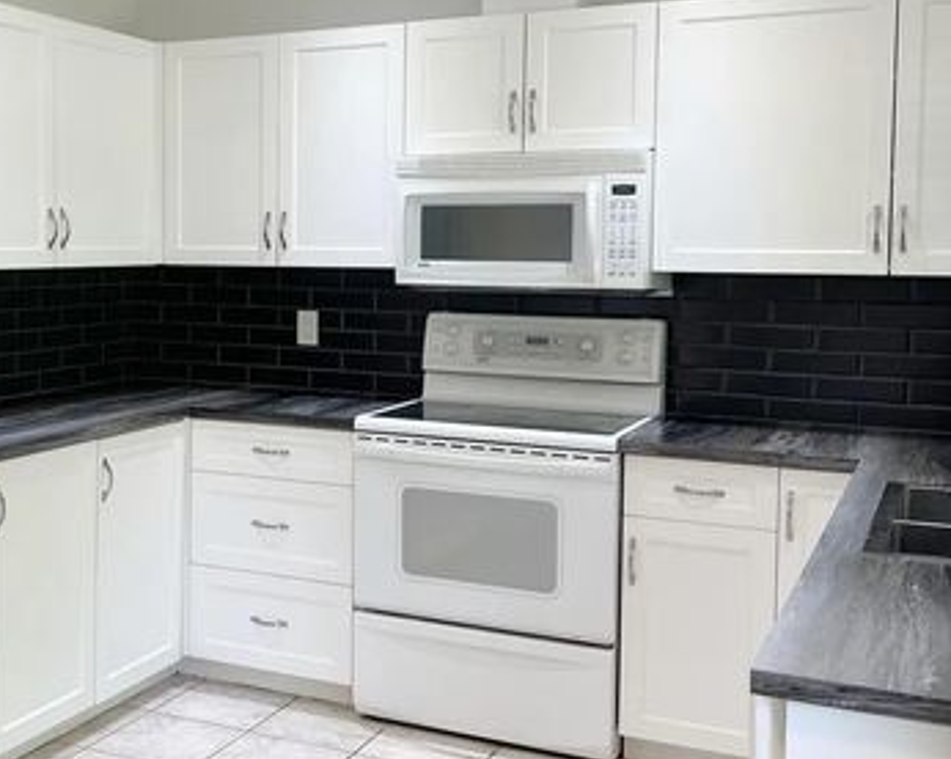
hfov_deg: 38.7
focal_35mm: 47
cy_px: 300
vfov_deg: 31.9
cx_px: 250
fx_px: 1321
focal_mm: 5.7
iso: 64
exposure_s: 1/120
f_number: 1.5
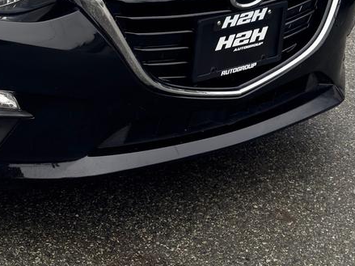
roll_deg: +0.6
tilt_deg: -9.2
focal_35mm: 70
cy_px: -82
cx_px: -74
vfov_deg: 19.3
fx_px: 718
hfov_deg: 25.0
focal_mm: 6.76
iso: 100
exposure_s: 1/750
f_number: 1.78
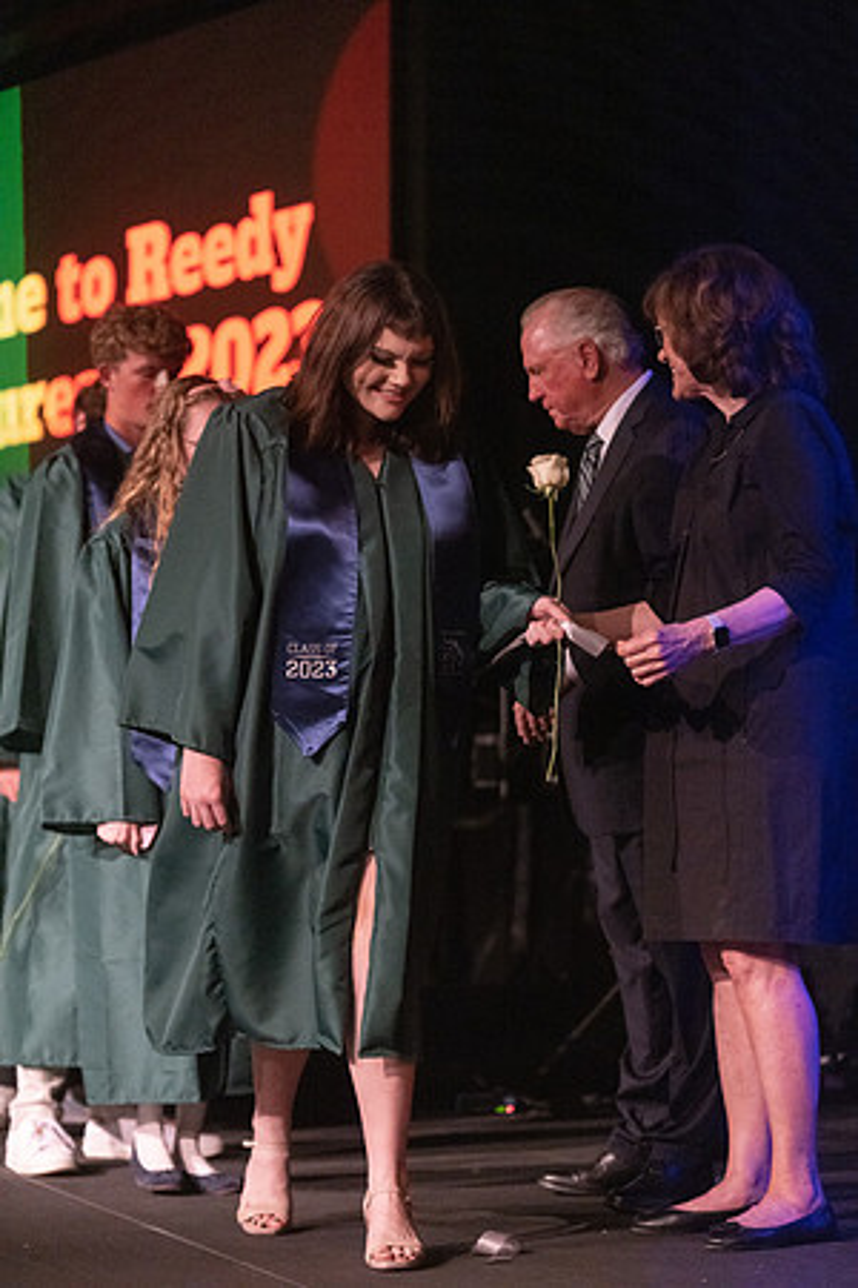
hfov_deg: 14.4
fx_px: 3396
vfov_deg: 21.5
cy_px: 644
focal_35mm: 95
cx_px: 429
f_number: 2.8
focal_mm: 95
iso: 16000
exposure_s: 1/1000
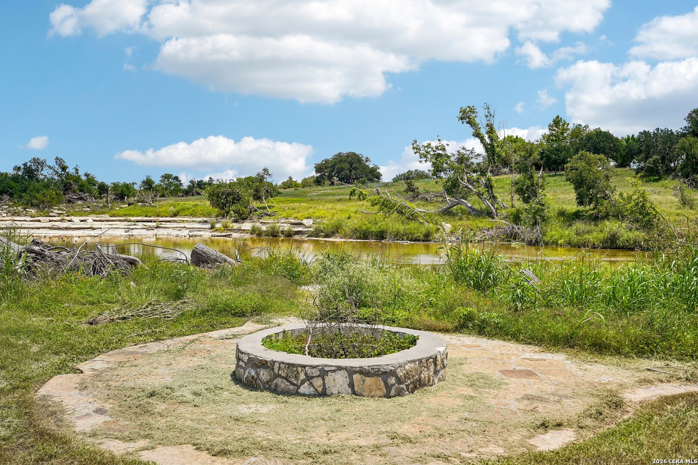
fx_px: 679
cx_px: 349
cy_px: 232
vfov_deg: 37.9
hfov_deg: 54.4
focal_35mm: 35
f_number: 8
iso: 100
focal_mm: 35
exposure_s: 1/320
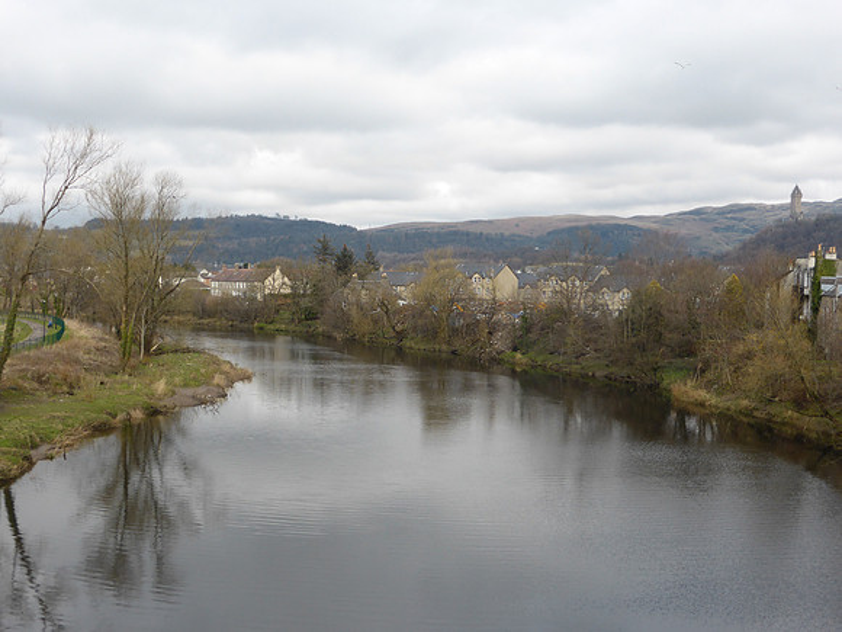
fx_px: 1046
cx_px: 421
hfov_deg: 43.9
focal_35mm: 43
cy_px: 316
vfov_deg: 33.6
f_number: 3.9
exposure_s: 1/500
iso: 100
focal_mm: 7.4
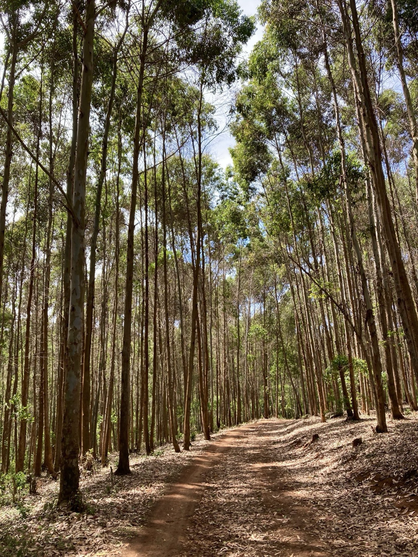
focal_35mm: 28
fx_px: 451
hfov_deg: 49.7
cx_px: 209
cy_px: 278
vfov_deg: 63.4
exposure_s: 1/350
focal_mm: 3.99
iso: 20
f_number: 1.8
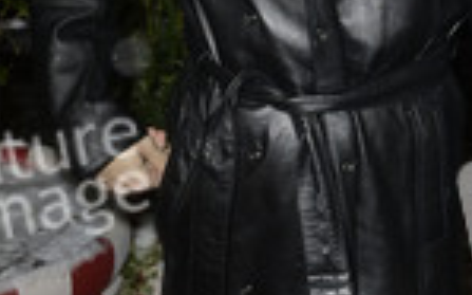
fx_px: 1093
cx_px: 333
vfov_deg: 15.2
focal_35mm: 85
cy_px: 35
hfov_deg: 24.2
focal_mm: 31
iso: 1250
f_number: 5.6
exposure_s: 1/60
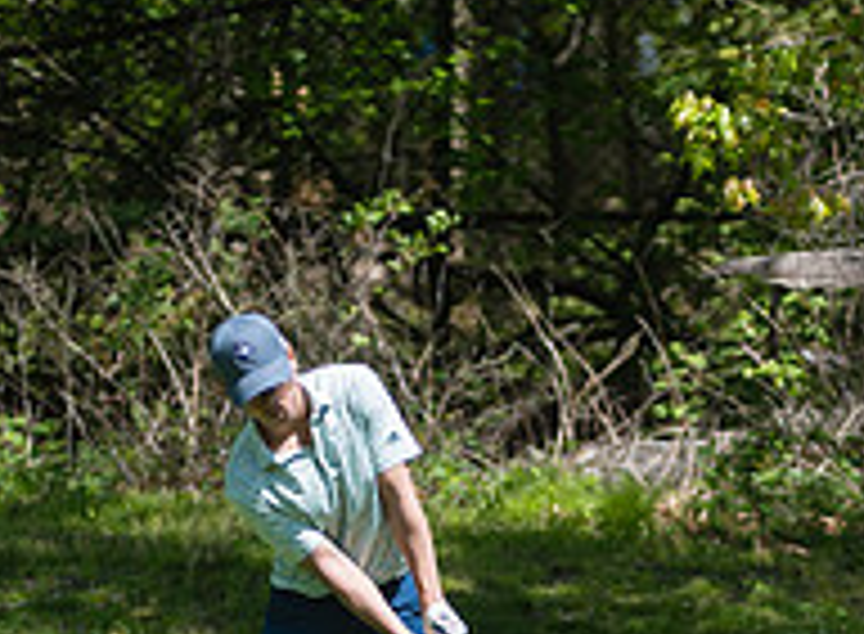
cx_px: 515
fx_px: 17936
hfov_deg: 2.8
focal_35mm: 724
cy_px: 624
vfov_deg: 2.0
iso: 100
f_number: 3.5
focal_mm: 200
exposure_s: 1/1000
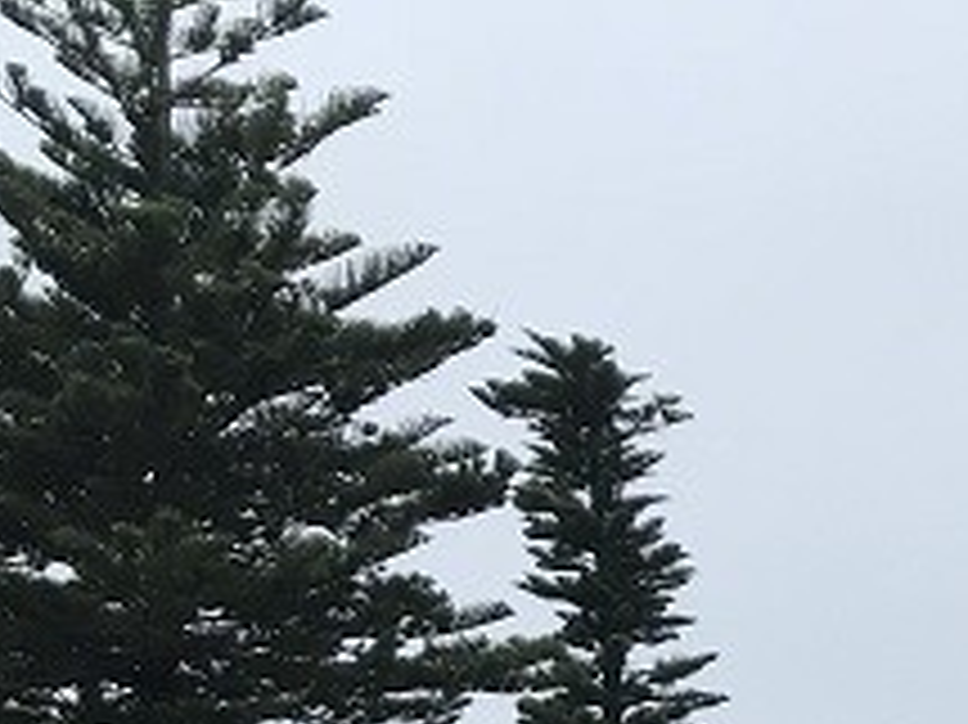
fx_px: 2935
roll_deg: +0.7
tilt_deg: +3.1
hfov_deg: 17.1
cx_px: 1402
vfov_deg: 12.7
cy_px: 1356
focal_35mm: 105
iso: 20
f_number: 1.8
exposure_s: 1/709
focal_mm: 3.99
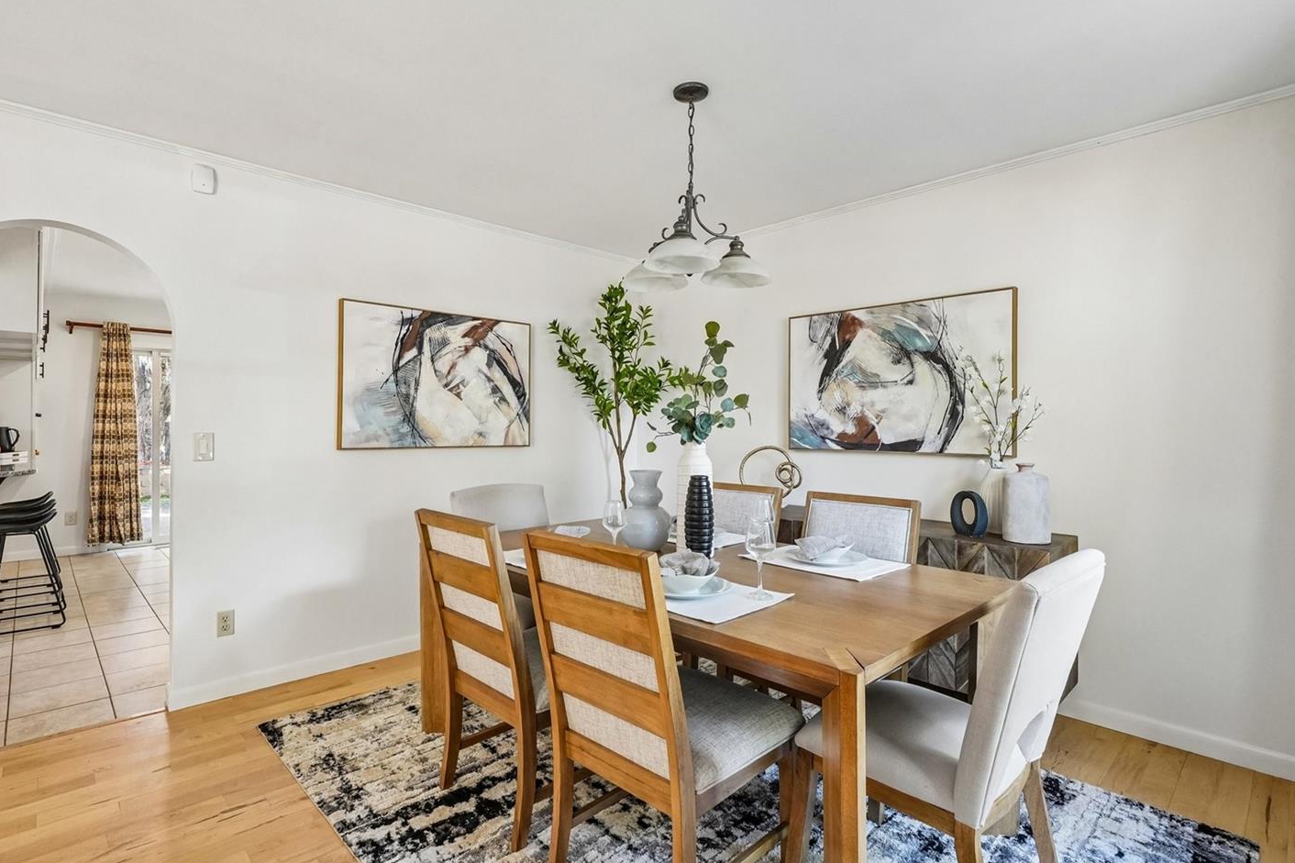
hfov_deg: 90.9
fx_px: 636
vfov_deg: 68.3
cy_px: 410
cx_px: 604
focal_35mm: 18
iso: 800
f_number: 8
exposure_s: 1/10
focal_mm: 10.4
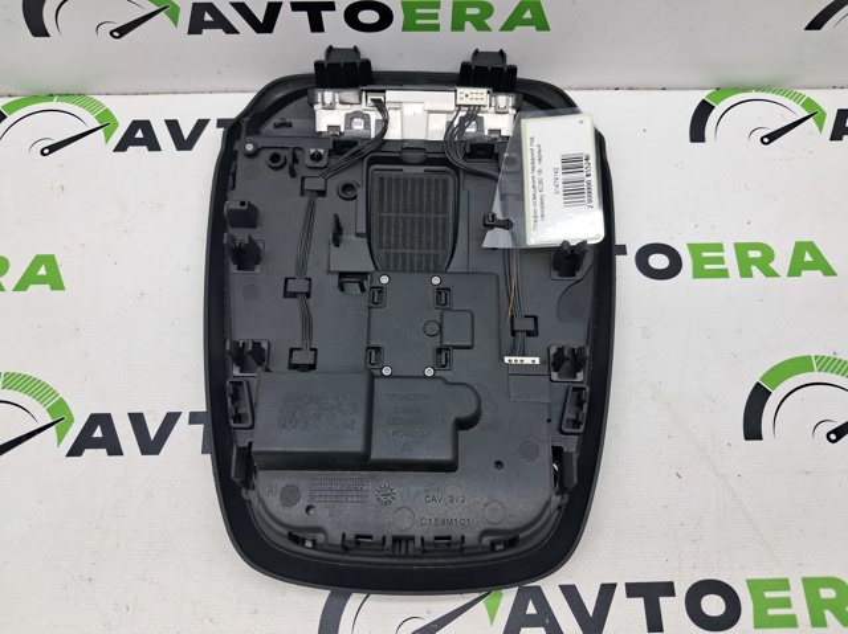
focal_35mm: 27
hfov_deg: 65.4
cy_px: 317
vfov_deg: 51.3
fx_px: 661
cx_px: 424
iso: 50
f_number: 1.8
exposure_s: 1/50
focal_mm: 4
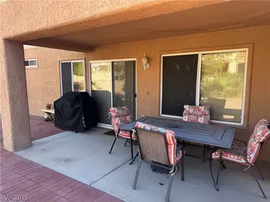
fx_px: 187
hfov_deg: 71.6
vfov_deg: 56.8
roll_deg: +0.5
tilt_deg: -6.9
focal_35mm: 24
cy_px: 101
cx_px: 135
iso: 80
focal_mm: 6.76
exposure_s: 1/464
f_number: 1.78
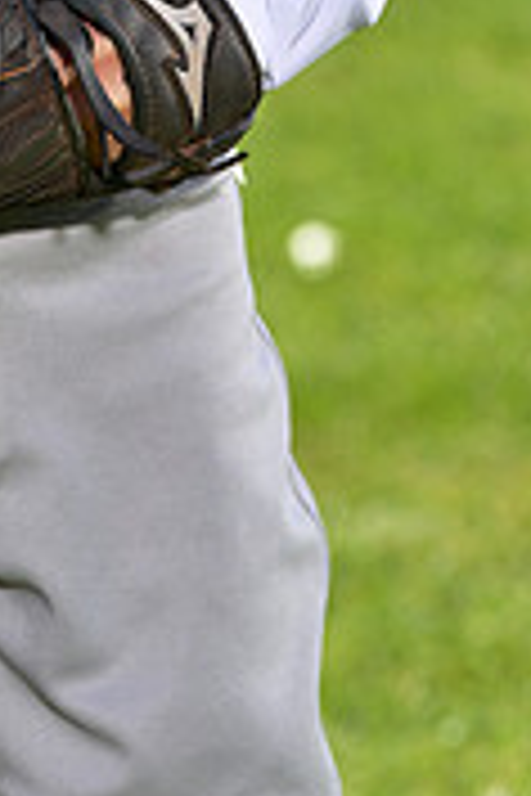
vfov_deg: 4.6
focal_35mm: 443
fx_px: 9801
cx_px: -146
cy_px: -472
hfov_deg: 3.1
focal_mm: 135
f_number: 5.6
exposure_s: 1/250
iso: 80
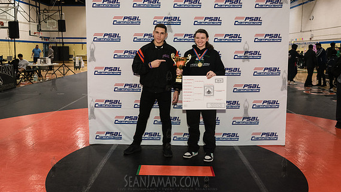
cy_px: 80
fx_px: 307
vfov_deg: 34.6
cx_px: 169
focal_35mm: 34
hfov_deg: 58.0
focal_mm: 32
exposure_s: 1/160
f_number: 5
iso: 4000
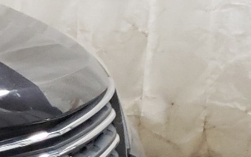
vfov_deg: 9.4
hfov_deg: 12.0
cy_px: 181
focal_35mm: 138
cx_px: -363
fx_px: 944
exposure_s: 1/30
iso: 338
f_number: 1.5
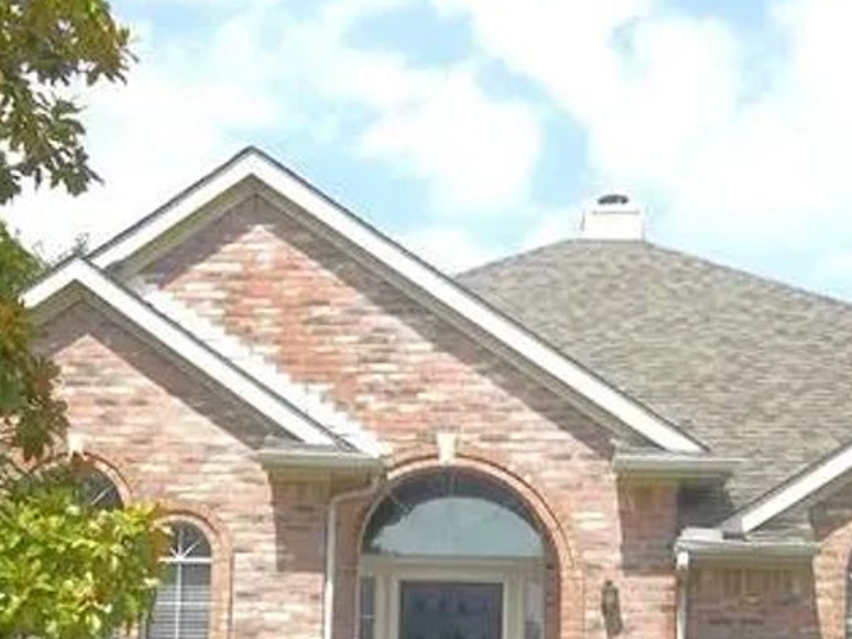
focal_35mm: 55
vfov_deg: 25.5
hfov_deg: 34.9
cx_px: 373
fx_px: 1353
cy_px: 612
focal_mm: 4.9
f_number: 8.9
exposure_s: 1/200
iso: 80
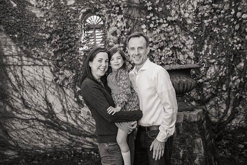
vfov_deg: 36.1
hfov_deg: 52.1
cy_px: 78
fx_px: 253
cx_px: 117
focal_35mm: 37
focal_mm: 35
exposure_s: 1/1000
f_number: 3.5
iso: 640
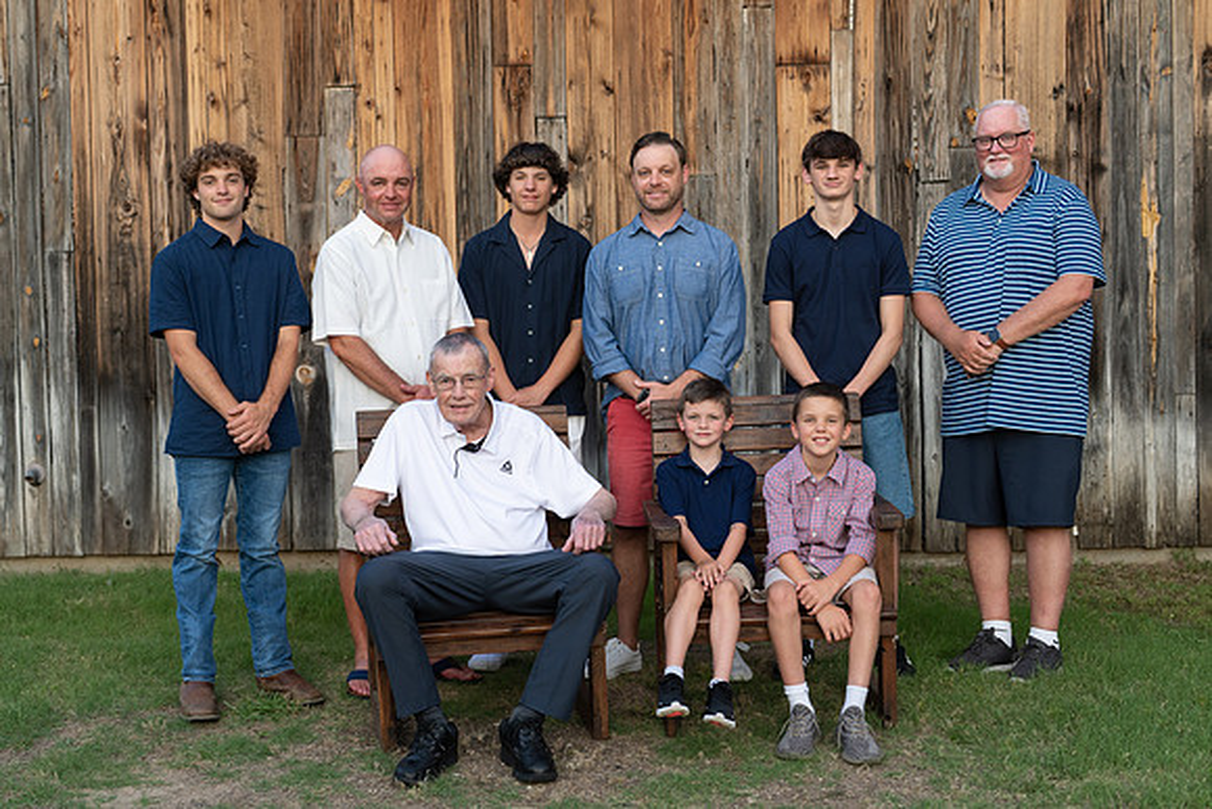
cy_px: 400
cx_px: 564
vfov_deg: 24.9
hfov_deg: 36.6
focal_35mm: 54
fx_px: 1834
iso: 200
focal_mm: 50
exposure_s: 1/500
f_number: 2.8
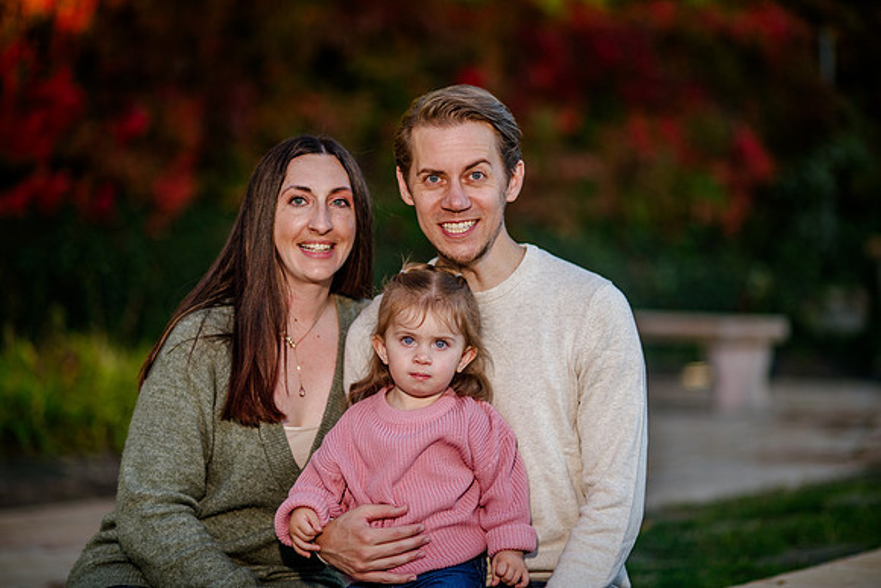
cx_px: 440
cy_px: 294
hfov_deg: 19.5
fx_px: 2570
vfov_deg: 13.0
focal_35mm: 105
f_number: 2
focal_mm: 105
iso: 200
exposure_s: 1/1000
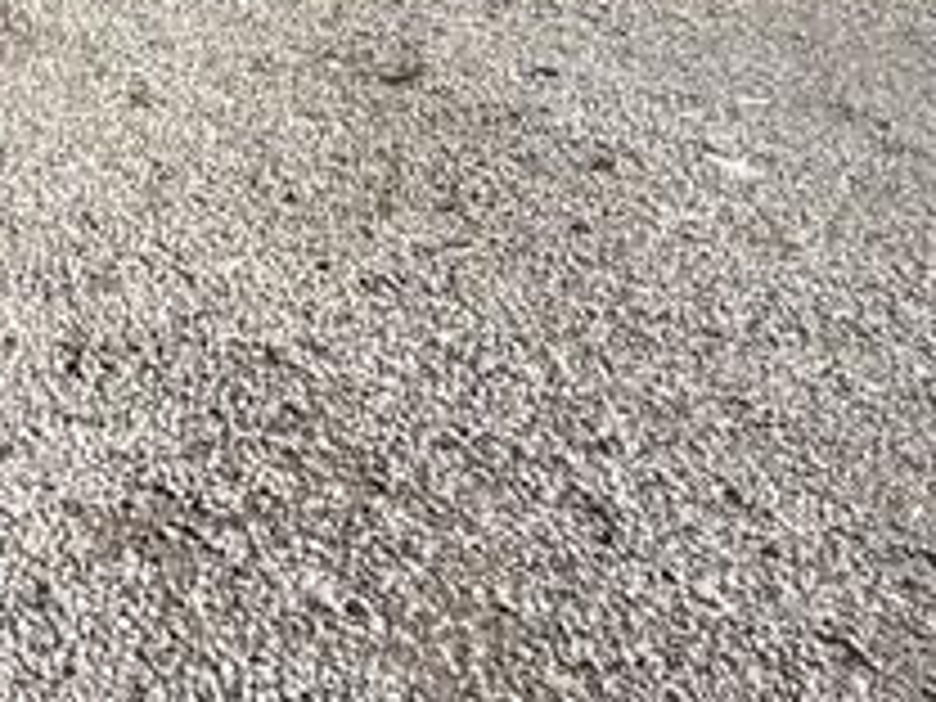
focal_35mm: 69
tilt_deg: +4.9
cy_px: -567
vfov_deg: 17.3
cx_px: -202
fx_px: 1866
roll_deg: +0.6
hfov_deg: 25.2
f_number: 2.2
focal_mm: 2.22
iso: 20
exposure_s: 1/901
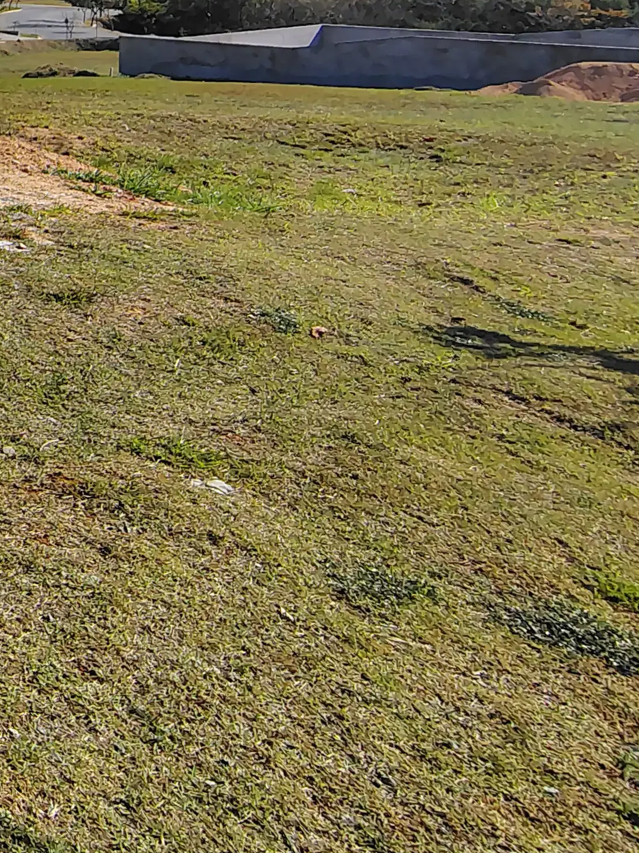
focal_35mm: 45
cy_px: -17
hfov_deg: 22.1
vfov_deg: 37.2
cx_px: -466
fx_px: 1108
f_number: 2.2
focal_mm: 2.13
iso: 100
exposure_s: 1/1547
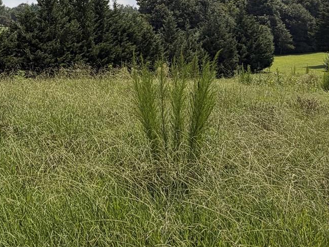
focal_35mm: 44
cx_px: 41
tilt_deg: +1.3
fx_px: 418
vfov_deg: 30.6
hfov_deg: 40.2
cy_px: 3
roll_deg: +1.7
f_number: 2.2
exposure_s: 1/1312
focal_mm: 2.22
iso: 20
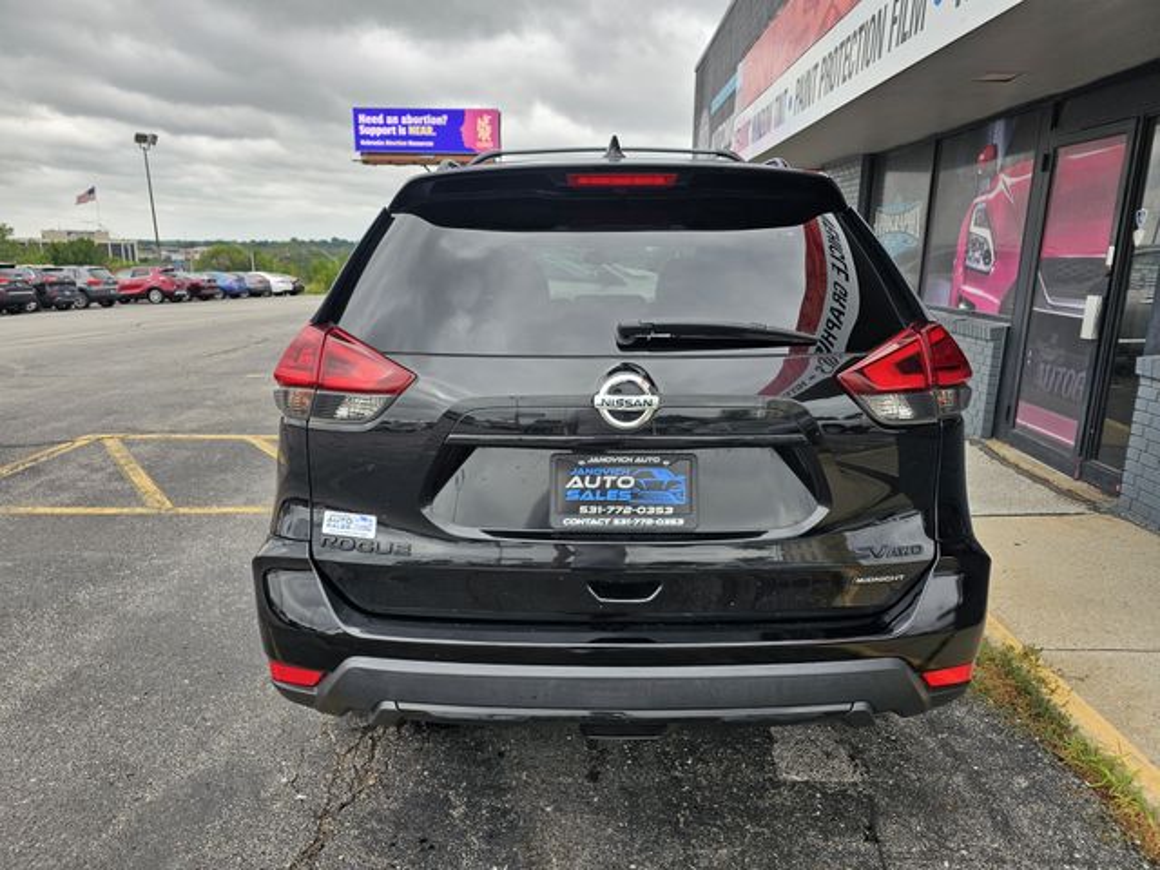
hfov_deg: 73.9
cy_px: 435
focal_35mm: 23
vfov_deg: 58.9
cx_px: 580
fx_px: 771
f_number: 1.7
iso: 16
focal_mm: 6.3
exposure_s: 1/180
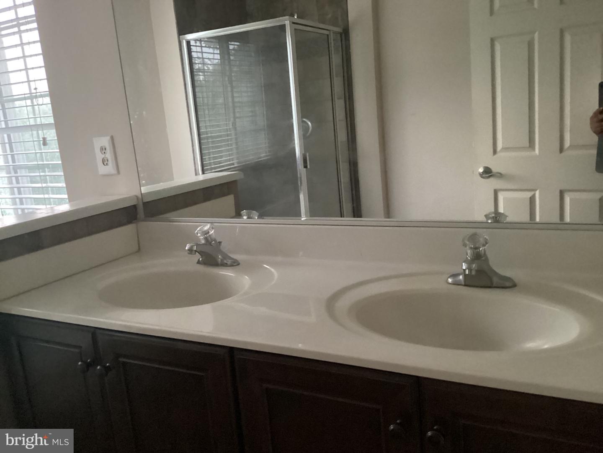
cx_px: 302
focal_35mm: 31
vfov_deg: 45.4
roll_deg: +5.8
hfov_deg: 58.4
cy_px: 226
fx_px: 540
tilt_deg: -12.4
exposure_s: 1/24
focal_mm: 3.3
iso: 640
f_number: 2.4
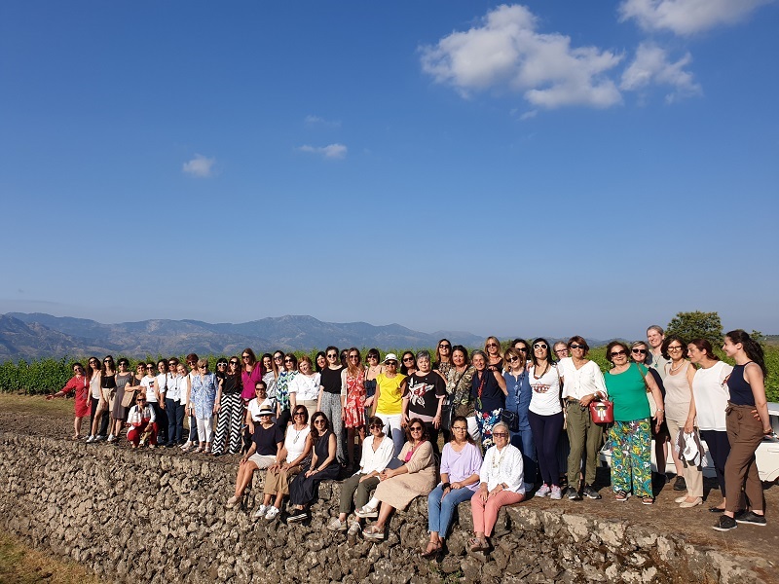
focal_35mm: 26
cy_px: 292
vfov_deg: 53.1
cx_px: 390
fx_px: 585
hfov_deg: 67.3
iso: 50
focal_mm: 4.3
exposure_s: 1/1840
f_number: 2.4
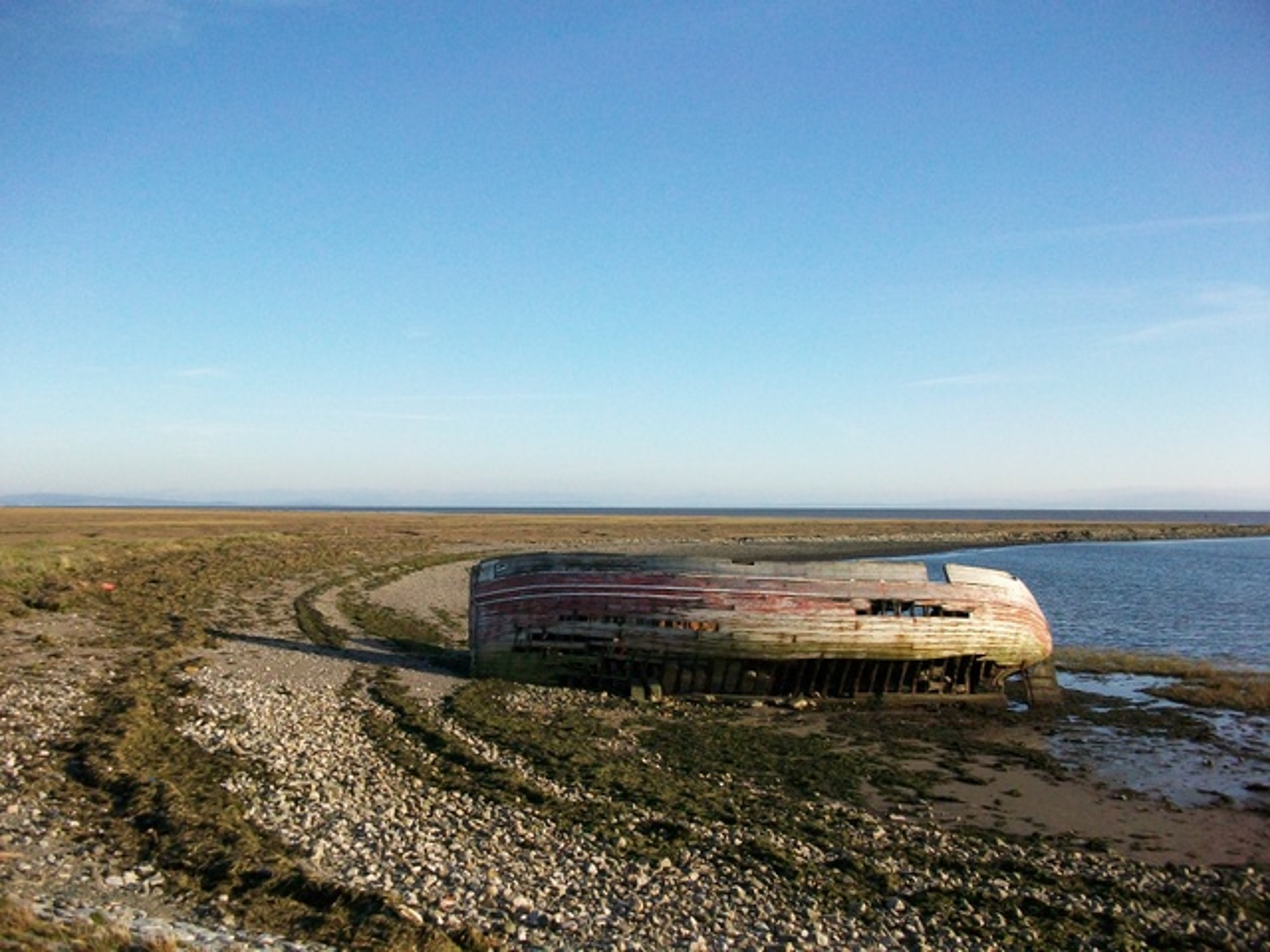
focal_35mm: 32
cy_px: 476
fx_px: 1174
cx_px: 635
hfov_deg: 56.8
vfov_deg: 44.2
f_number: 2.8
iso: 160
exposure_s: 1/1280
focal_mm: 5.7
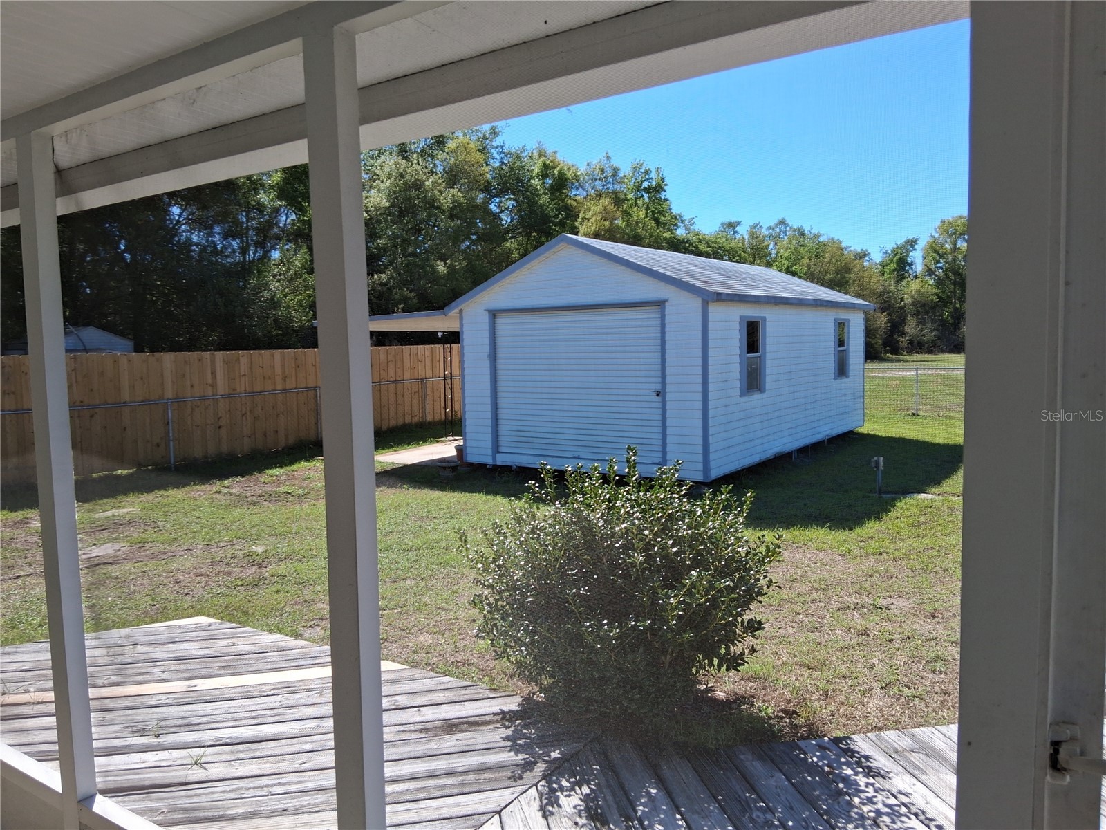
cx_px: 553
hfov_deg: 67.3
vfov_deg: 53.1
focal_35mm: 26
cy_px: 415
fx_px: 831
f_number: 1.8
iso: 25
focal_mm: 3.98
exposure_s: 1/329
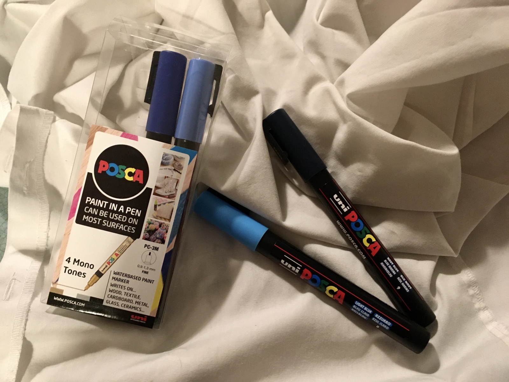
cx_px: 254
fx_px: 426
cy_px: 191
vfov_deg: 48.2
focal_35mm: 29
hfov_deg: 61.7
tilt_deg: -71.7
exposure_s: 1/20
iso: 200
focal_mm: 4.15
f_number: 2.2
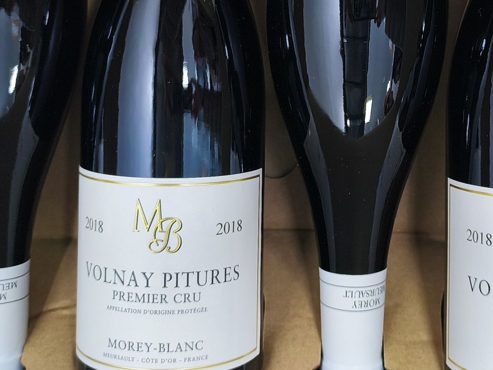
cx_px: 297
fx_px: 812
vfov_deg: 25.0
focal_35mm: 57
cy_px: 45
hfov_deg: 33.7
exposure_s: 1/50
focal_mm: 6.14
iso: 320
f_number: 1.65
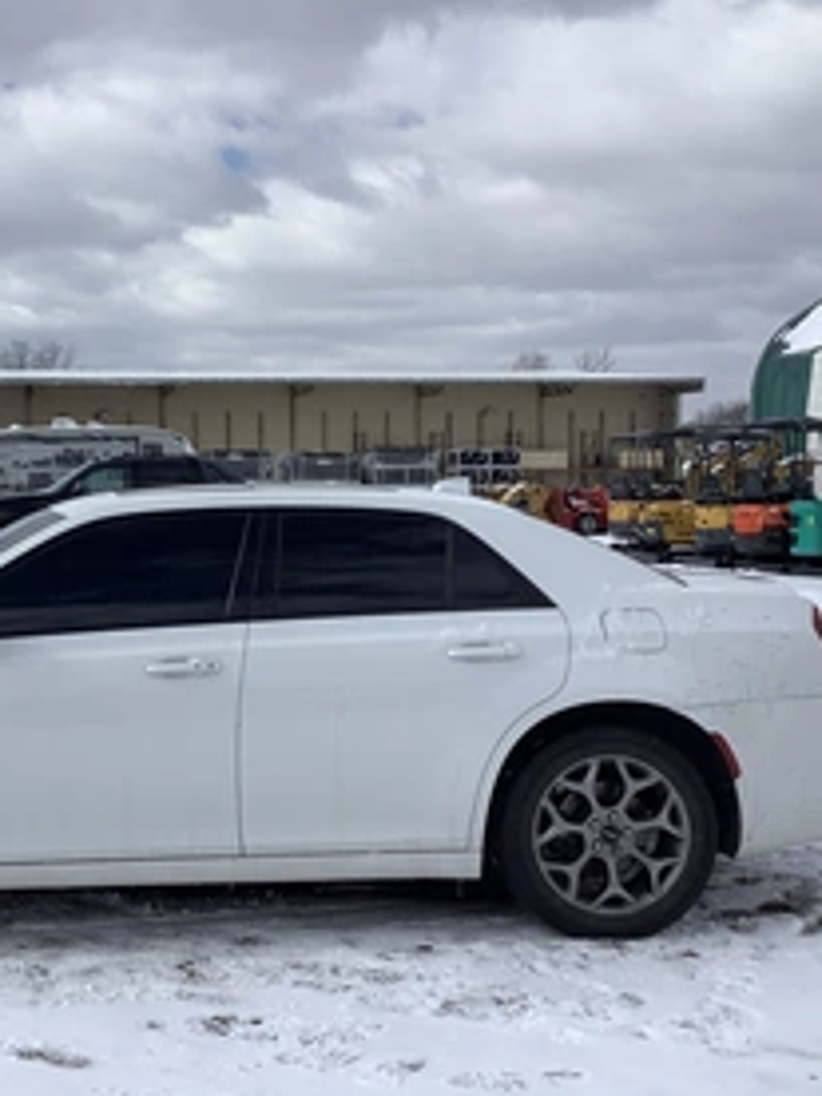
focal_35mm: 45
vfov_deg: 42.0
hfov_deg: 31.5
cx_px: 187
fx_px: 1425
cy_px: 504
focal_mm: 3.3
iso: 25
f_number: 2.4
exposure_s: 1/2915
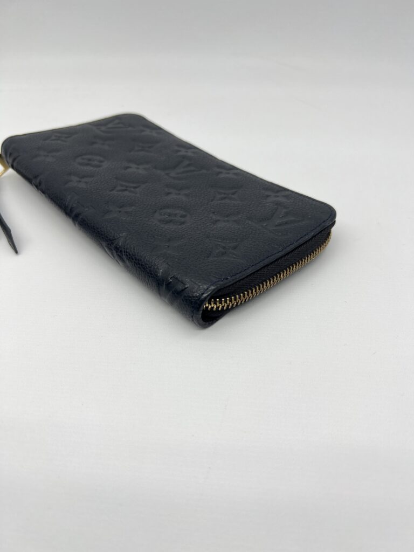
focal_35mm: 26
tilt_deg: -40.1
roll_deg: +0.4
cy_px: 276
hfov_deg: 53.1
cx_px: 207
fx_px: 415
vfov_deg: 67.3
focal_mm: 5.7
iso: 40
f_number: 1.5
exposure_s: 1/207
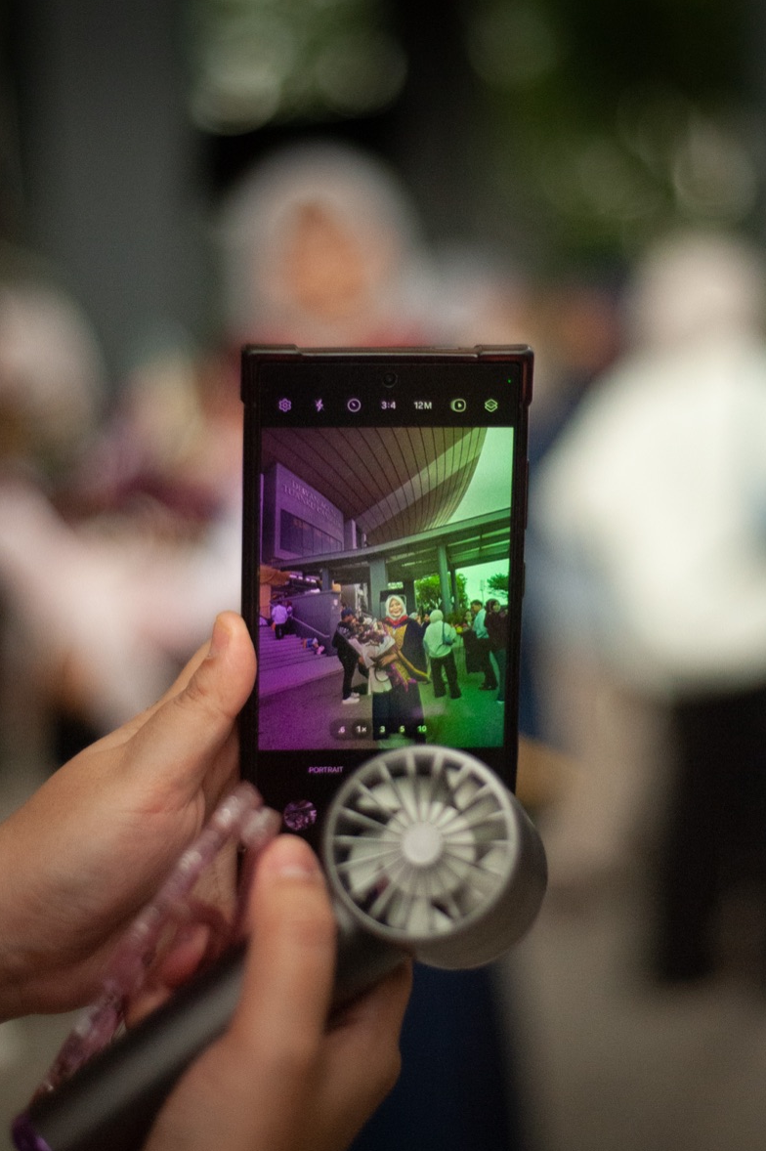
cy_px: 569
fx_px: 1630
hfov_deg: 26.5
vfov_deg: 38.9
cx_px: 385
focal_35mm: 51
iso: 3600
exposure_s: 1/1000
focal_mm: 50
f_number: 1.8
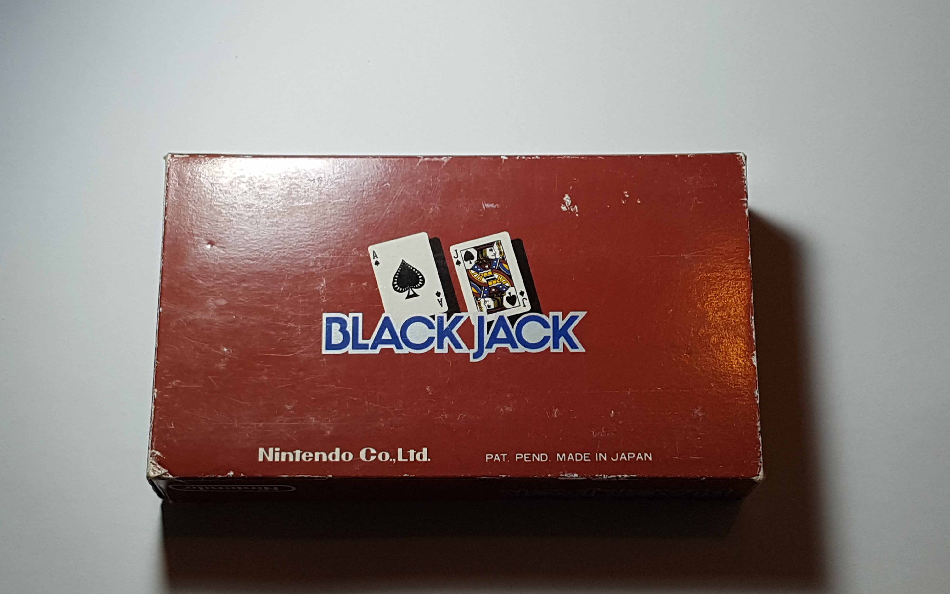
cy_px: 300
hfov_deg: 66.5
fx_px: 725
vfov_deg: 44.5
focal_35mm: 28
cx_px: 477
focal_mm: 4.2
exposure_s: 1/211
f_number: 1.7
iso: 50
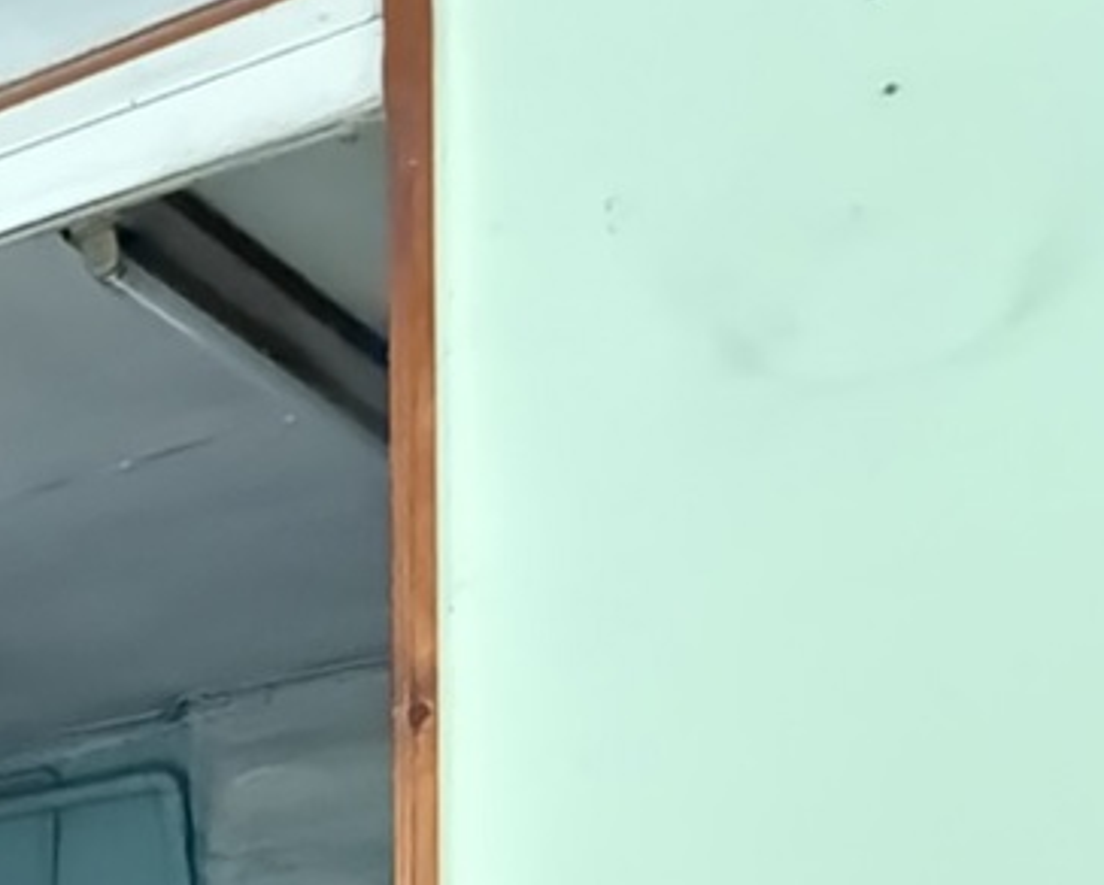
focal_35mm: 72
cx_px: -1316
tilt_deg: -0.2
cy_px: 1394
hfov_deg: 16.6
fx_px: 2355
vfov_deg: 18.4
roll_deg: +0.3
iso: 1600
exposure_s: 1/55
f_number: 2.2
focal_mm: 2.22
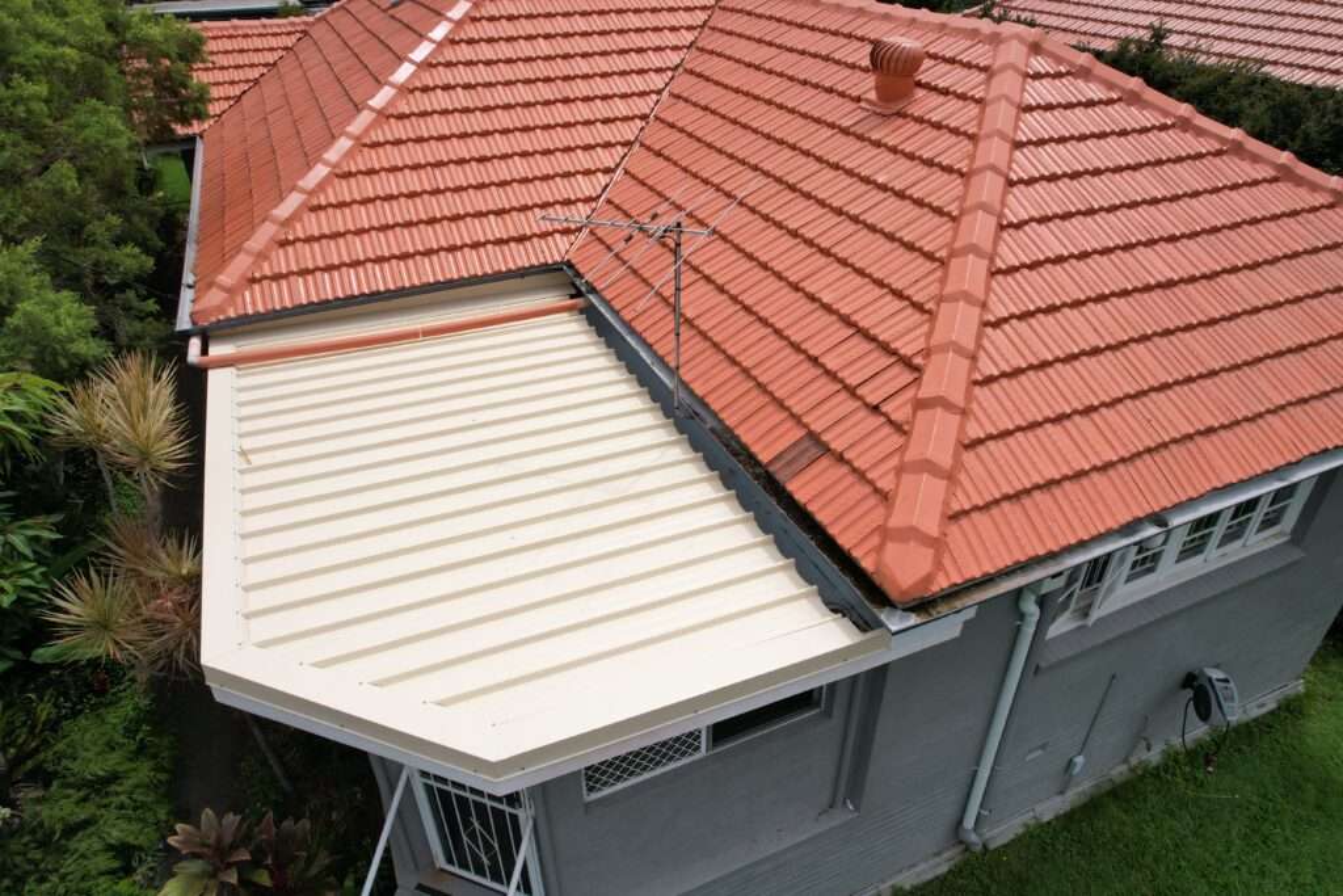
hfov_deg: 78.6
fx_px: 821
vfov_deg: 57.2
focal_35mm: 22
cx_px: 672
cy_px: 448
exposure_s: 1/3200
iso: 100
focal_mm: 8.38
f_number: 2.8
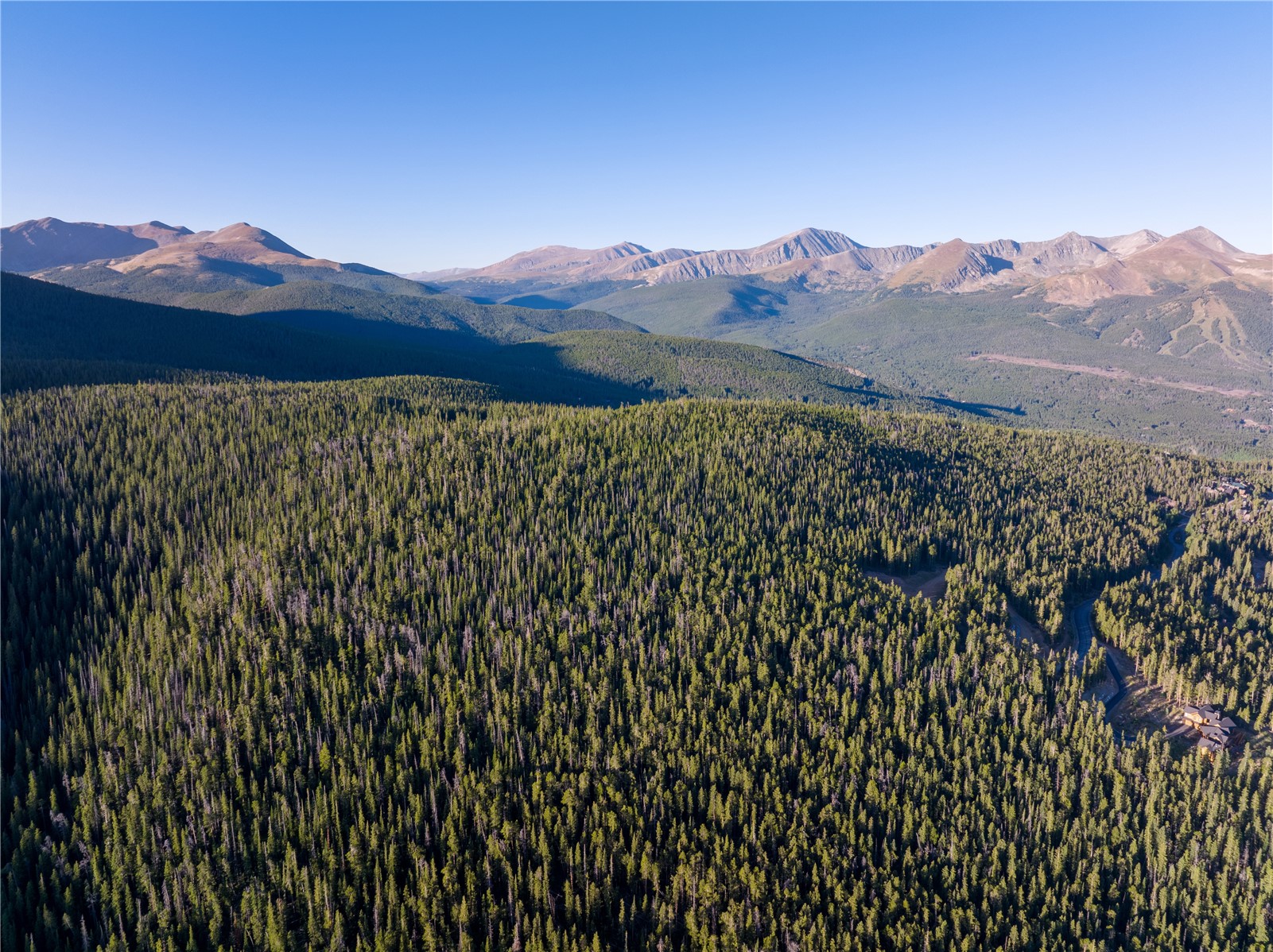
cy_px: 476
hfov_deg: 71.6
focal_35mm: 24
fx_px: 882
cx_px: 636
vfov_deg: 56.7
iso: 100
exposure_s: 1/640
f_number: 5.6
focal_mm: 12.29
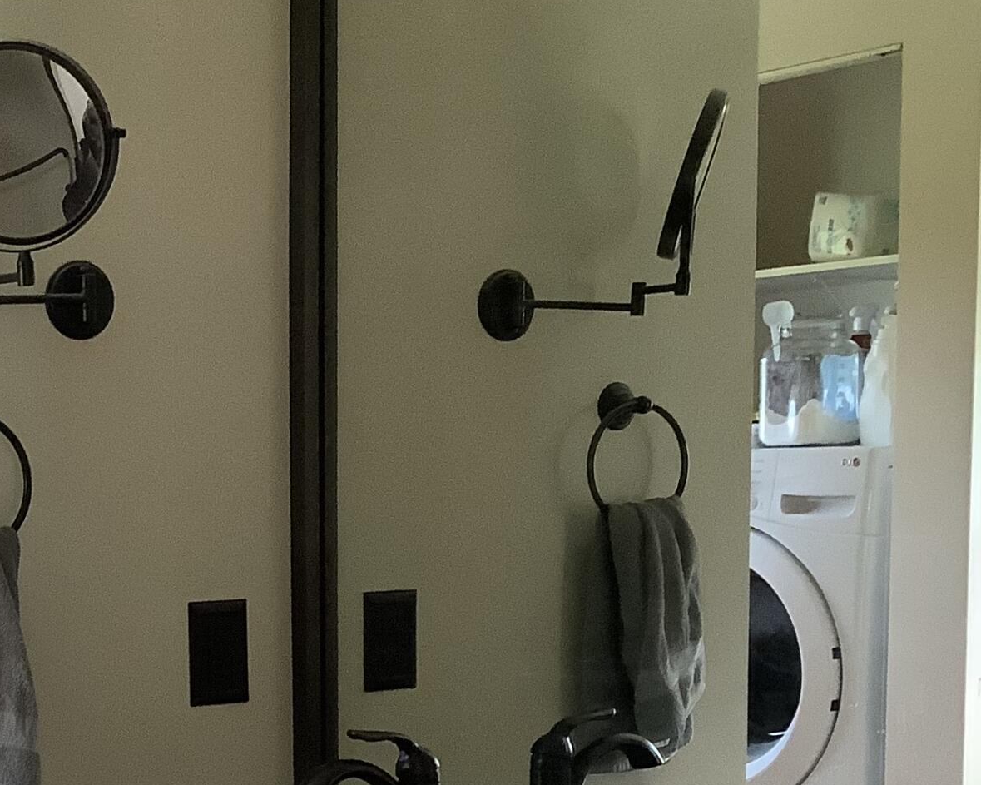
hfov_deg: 23.7
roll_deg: +0.5
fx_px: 2235
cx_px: 6
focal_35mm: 77
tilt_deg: -6.8
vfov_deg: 19.5
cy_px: 727
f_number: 2.4
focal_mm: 3.3
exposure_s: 1/60
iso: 250
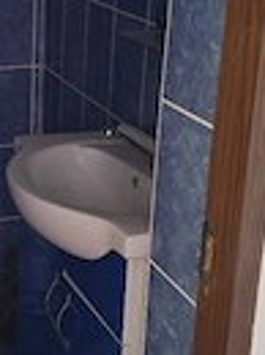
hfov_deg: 20.2
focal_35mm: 71
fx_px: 727
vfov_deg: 27.3
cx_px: 16
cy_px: 123
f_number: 1.8
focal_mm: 5.54
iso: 1000
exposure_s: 1/20
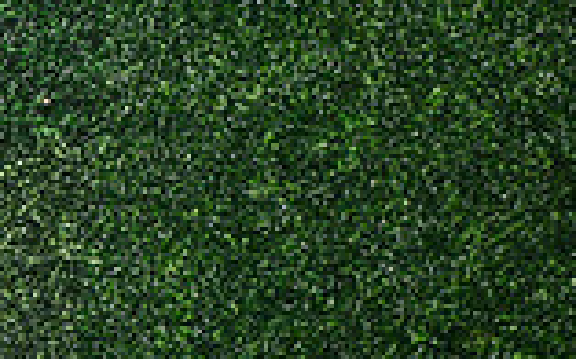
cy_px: 540
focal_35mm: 117
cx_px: -462
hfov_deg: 15.4
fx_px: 1836
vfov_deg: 10.8
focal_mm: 31
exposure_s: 1/60
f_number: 6.3
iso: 500
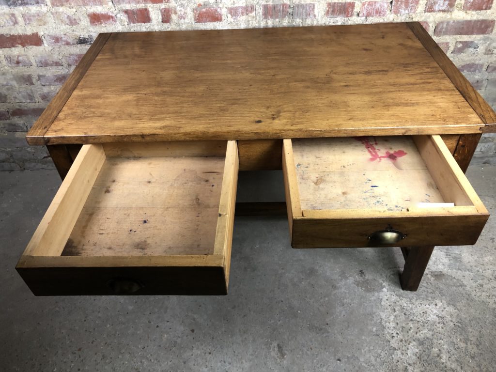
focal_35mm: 28
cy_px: 186
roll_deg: +4.1
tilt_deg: -41.0
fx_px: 401
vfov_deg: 49.7
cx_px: 248
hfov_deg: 63.4
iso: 40
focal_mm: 4
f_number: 1.8
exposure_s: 1/17
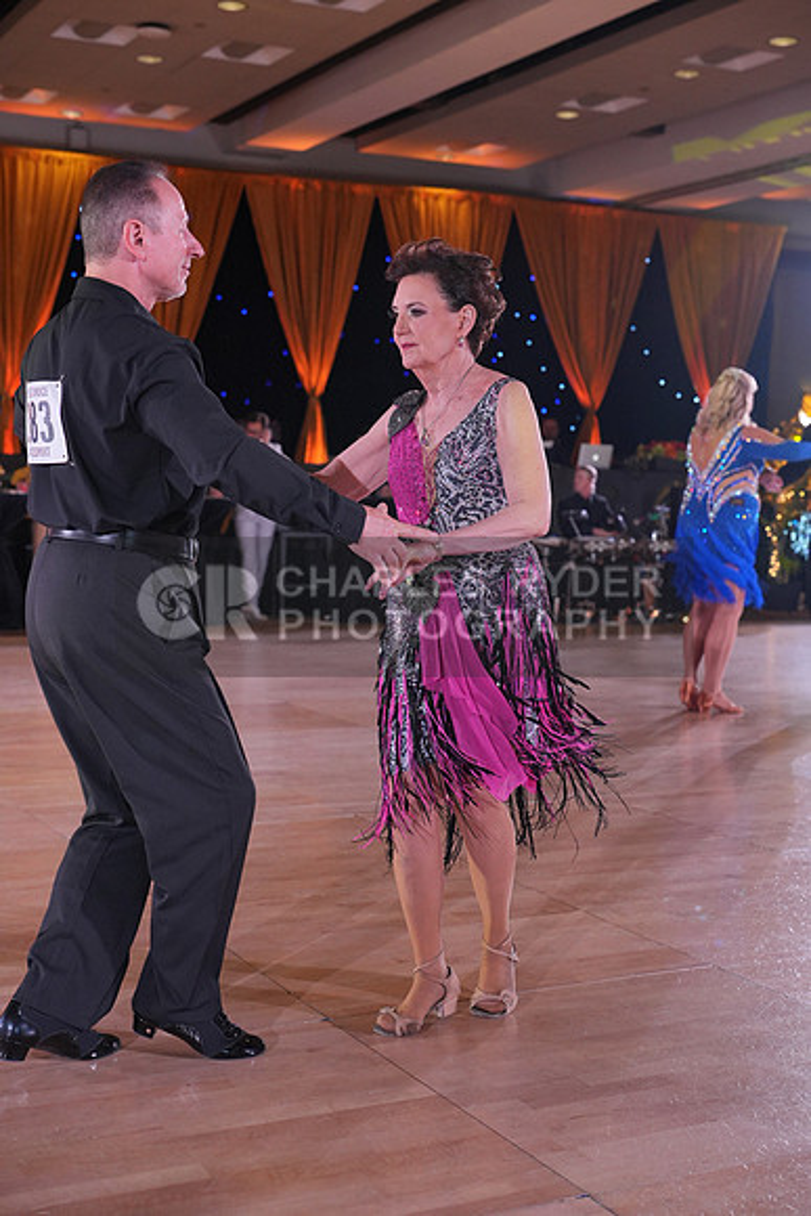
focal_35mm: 50
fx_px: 1688
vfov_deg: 39.6
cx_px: 406
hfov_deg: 27.0
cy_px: 608
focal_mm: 50
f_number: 4
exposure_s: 1/400
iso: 1600
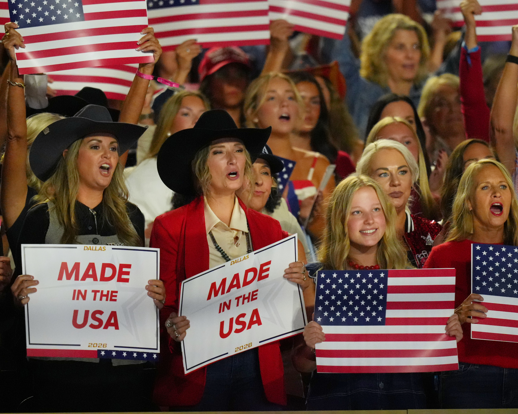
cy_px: 207
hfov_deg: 2.9
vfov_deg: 2.3
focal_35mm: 677
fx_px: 10379
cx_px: 276
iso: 6400
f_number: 2.8
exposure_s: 1/500
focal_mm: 400
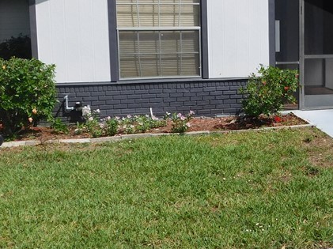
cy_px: 88
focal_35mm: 56
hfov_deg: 32.9
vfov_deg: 26.0
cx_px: 291
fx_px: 538
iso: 125
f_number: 6
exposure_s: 1/640
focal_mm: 4
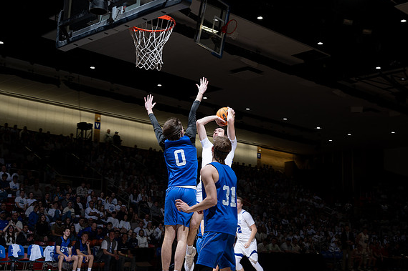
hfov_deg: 38.9
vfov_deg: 26.5
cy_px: 136
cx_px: 207
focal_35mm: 51
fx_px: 578
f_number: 6.3
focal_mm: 50
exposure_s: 1/60
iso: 100
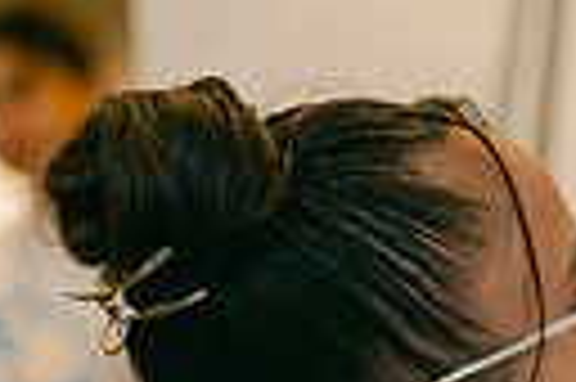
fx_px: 3611
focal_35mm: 226
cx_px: 634
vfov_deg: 6.0
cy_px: 575
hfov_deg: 9.0
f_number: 2
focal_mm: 50
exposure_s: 1/100
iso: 500
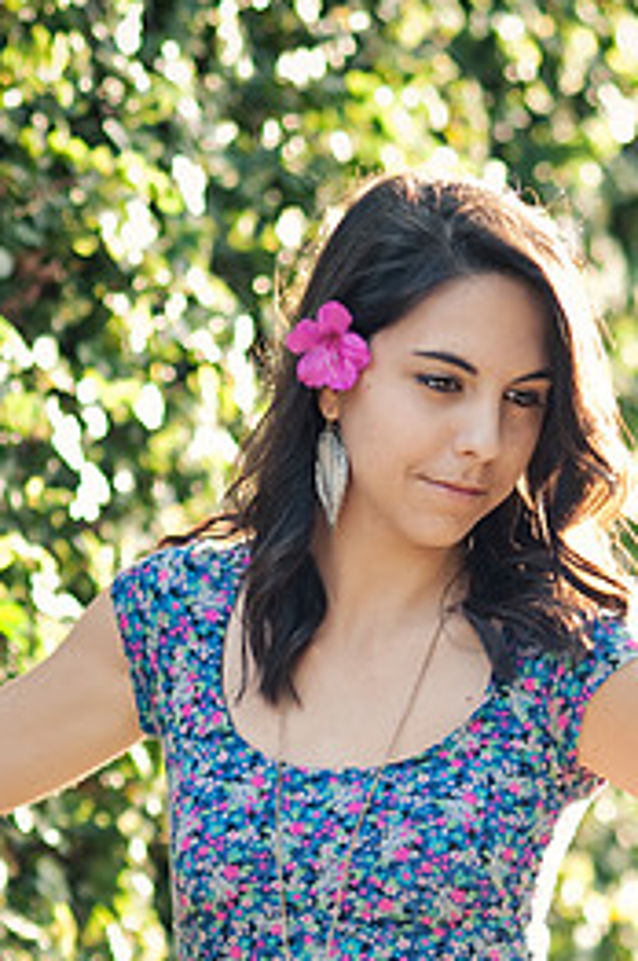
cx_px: 456
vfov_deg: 14.1
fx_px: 3891
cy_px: 631
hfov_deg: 9.4
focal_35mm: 146
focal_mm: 85
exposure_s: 1/250
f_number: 2.5
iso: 200
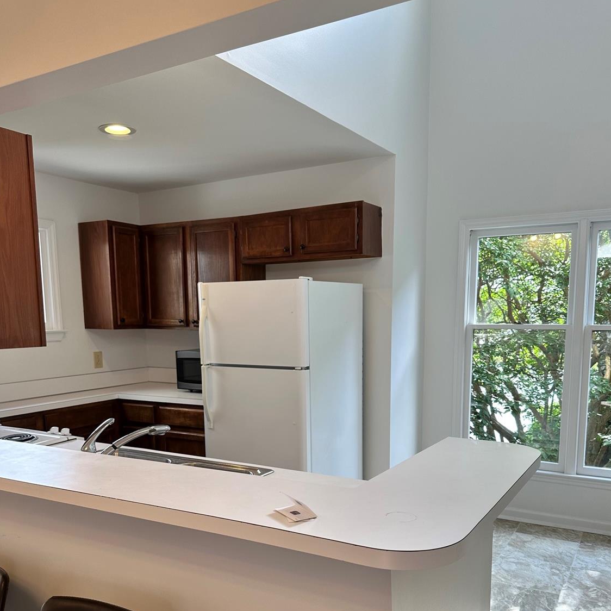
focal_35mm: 29
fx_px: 579
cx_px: 310
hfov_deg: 55.6
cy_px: 400
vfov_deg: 54.7
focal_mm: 6.86
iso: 64
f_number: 1.78
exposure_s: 1/153
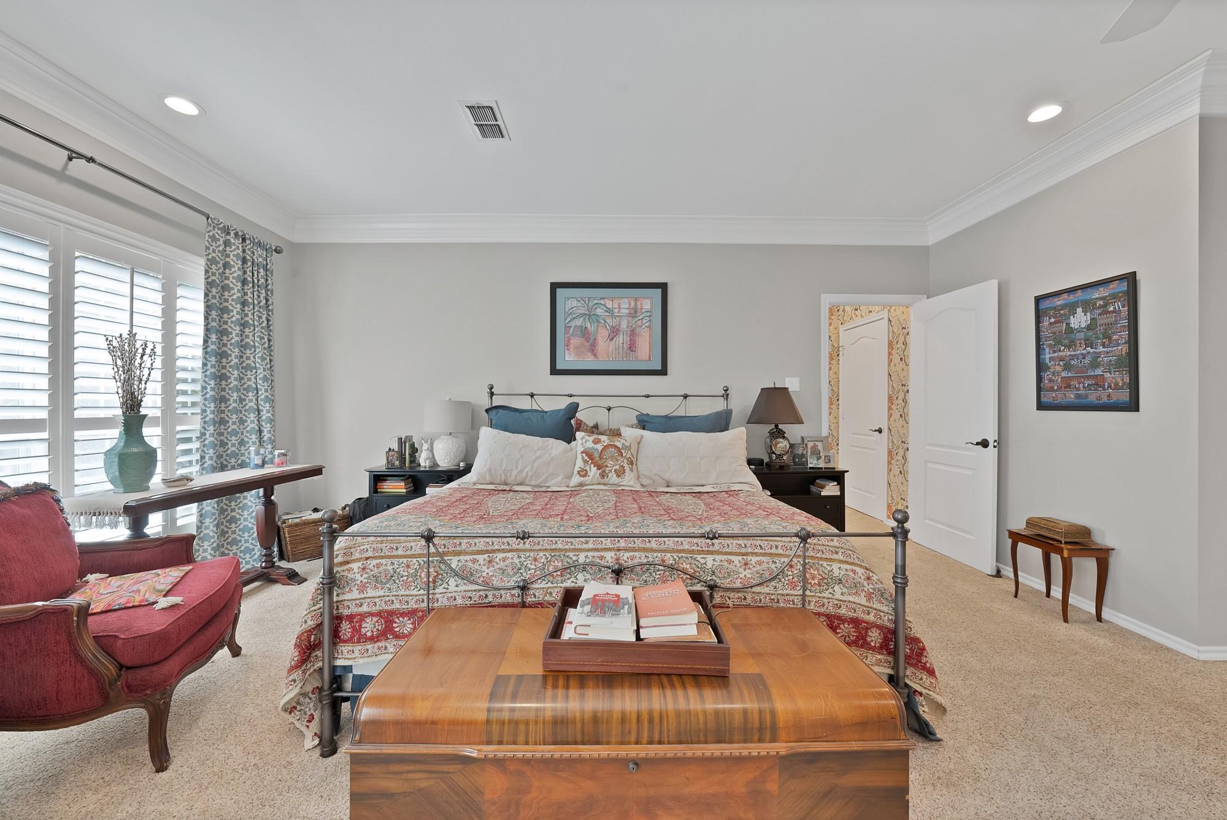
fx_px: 409
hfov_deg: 112.6
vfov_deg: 90.1
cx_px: 614
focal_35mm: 12
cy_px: 410
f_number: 9
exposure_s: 1/8
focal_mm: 12
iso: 2500
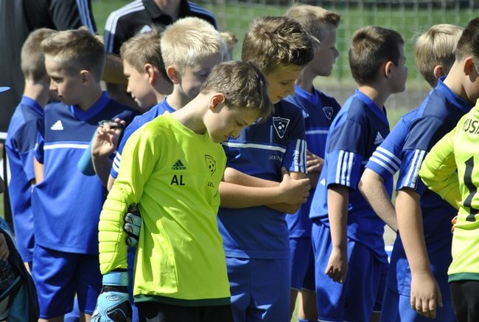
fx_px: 3999
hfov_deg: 6.9
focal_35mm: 300
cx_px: 240
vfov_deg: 4.6
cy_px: 161
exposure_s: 1/500
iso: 200
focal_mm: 200
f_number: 5.6
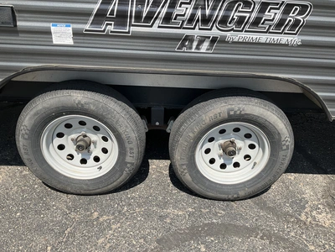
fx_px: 281
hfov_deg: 61.7
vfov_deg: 48.2
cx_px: 168
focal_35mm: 29
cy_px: 126
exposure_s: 1/962
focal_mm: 3
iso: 25
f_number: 1.8
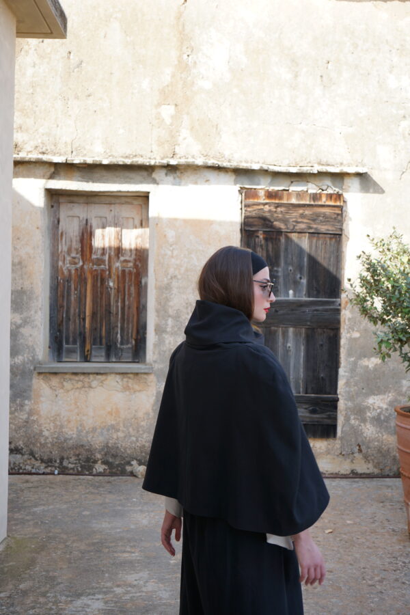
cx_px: 205
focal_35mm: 37
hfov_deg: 35.9
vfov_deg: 51.9
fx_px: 632
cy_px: 308
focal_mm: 37
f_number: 6.3
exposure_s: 1/80
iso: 100
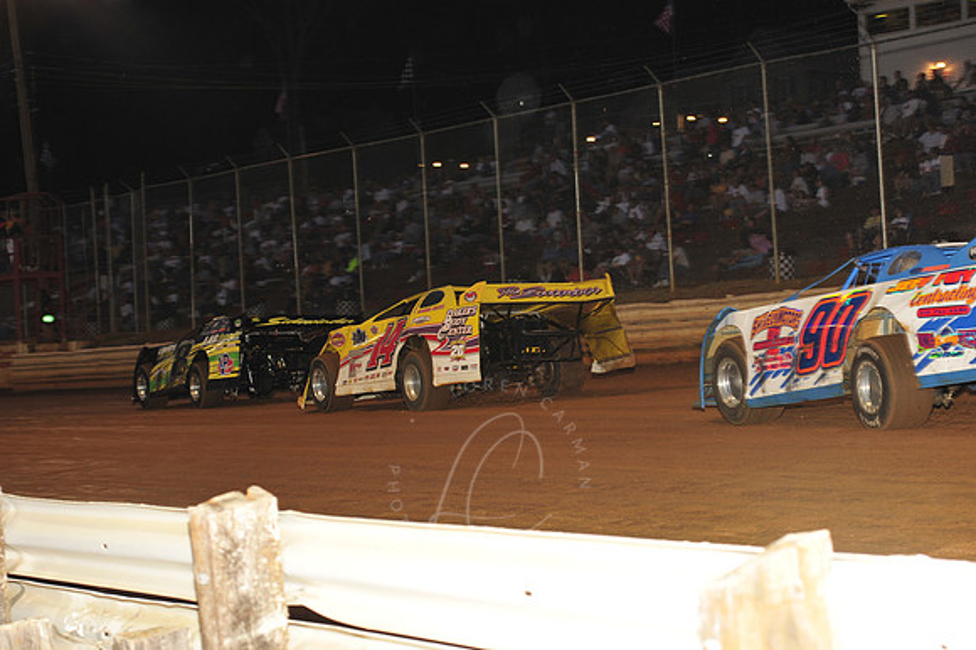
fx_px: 2709
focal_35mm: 100
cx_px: 488
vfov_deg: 13.7
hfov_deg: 20.4
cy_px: 325
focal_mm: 100
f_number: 6.3
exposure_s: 1/160
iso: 800
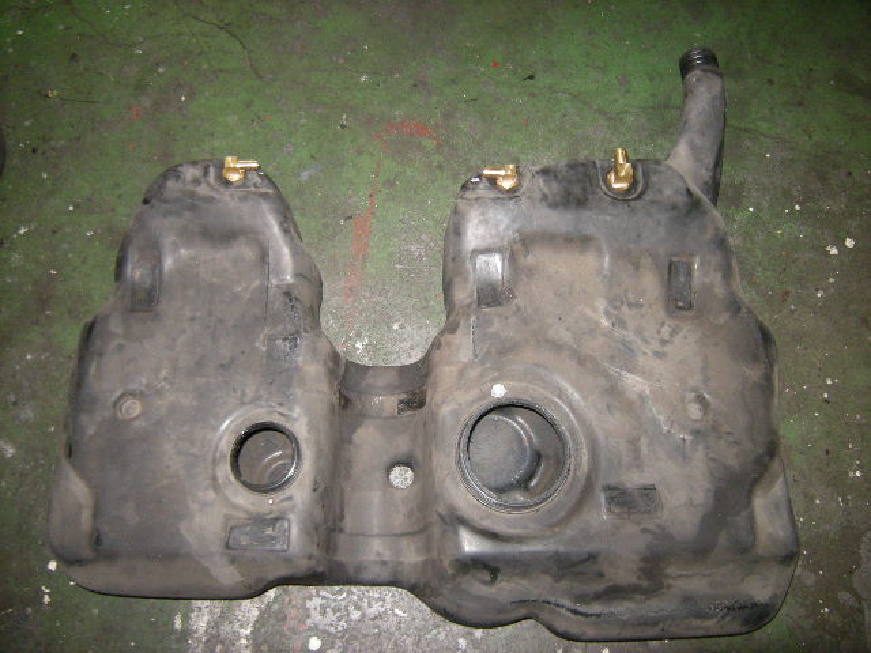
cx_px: 436
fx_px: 705
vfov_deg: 49.7
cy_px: 326
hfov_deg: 63.4
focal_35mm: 28
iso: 291
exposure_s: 1/60
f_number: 2.8
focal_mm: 4.7
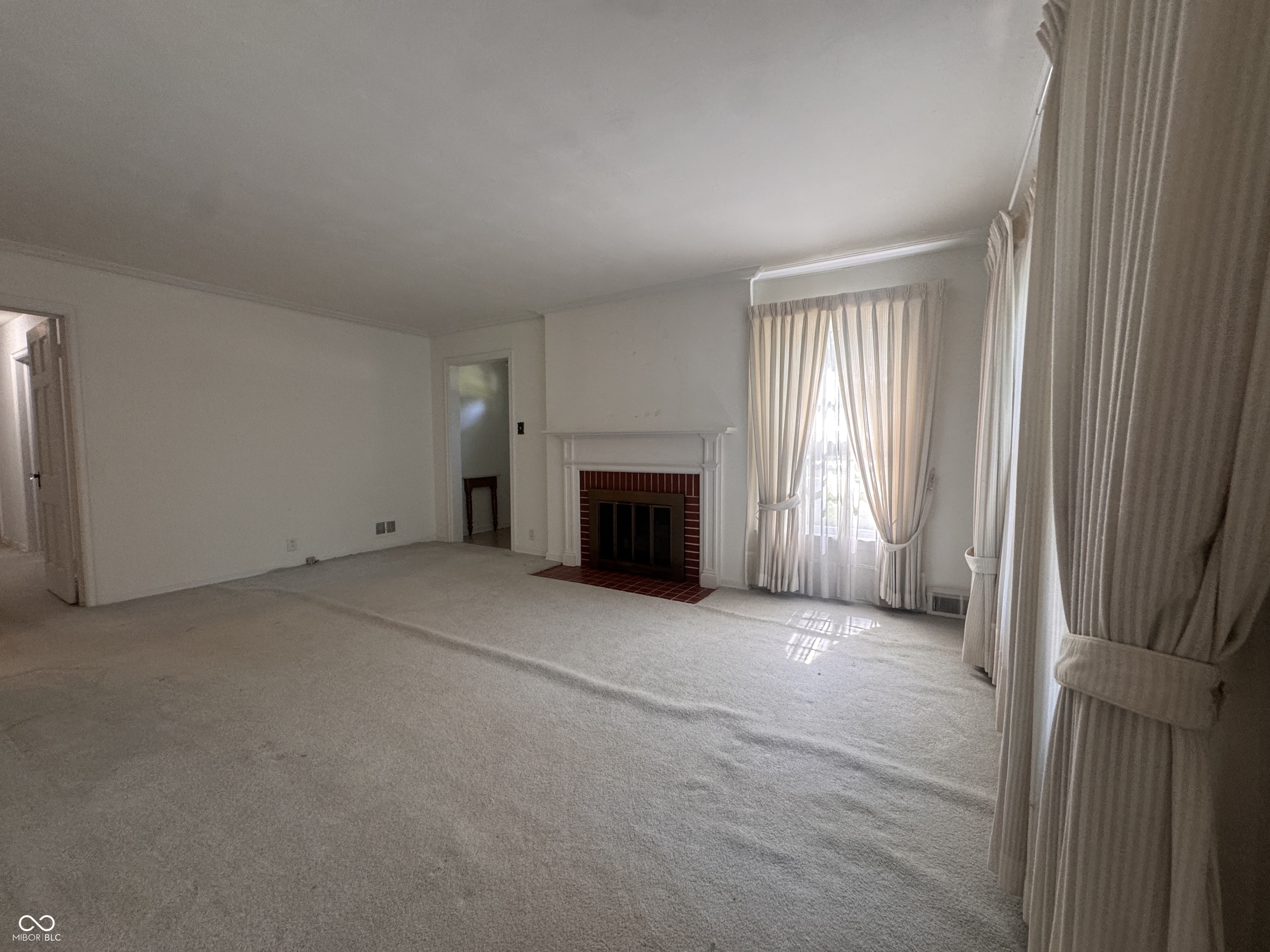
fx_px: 514
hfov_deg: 102.1
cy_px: 476
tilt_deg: -3.7
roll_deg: -0.1
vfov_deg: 85.7
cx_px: 635
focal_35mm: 14
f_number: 2.2
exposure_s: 1/120
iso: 200
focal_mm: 2.22
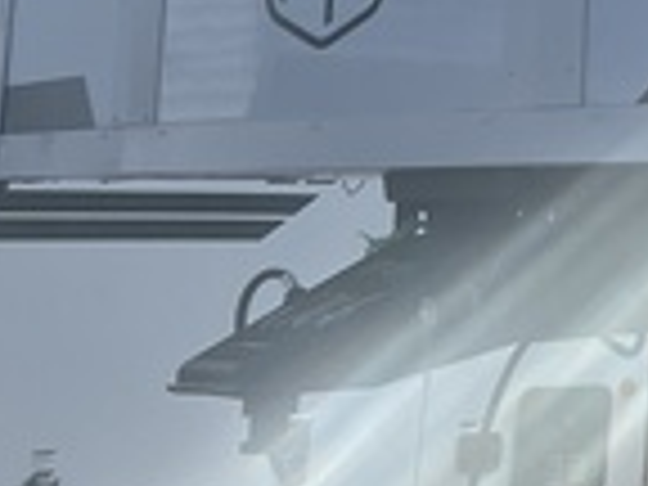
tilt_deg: +11.2
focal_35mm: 135
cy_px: -353
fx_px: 2527
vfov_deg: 10.4
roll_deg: -1.6
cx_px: 1368
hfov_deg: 12.5
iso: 50
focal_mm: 5.7
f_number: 1.5
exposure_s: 1/6211
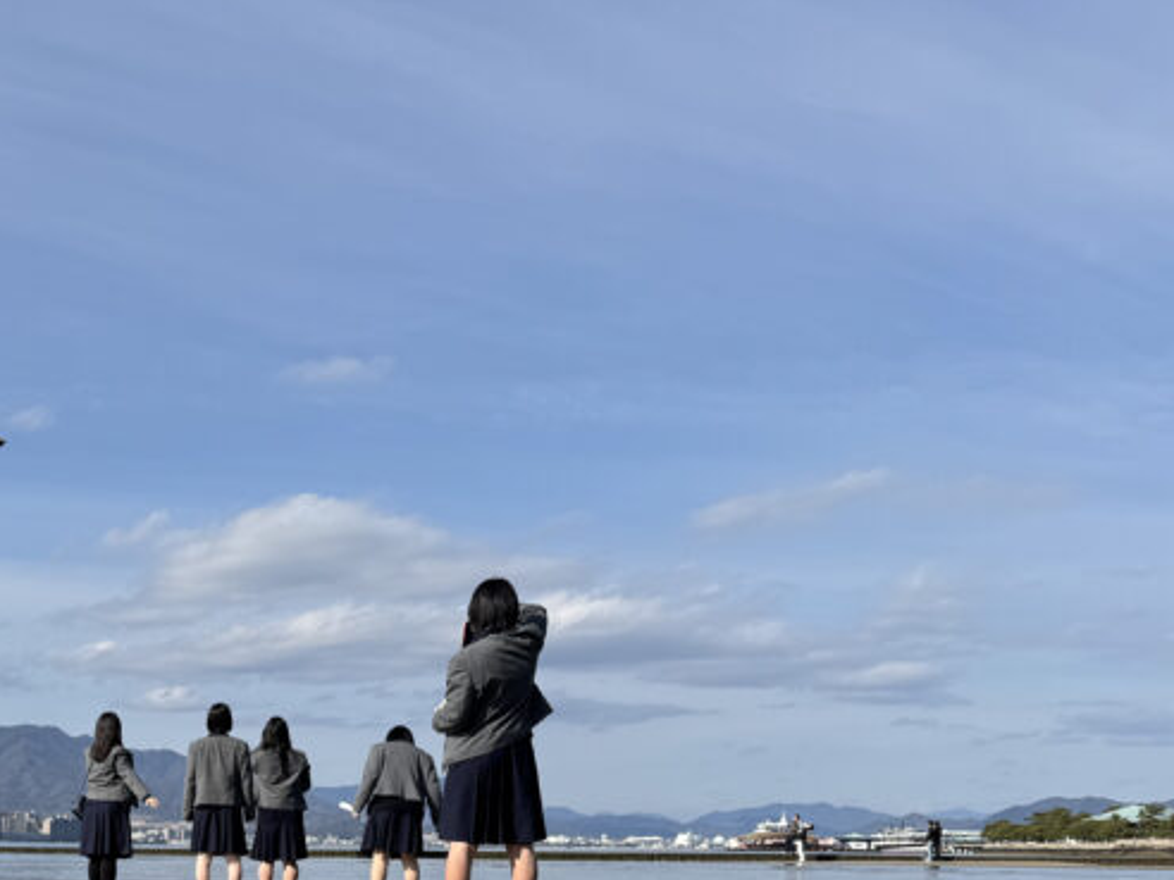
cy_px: 909
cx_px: 12
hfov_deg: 34.8
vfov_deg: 27.2
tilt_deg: -3.0
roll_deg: -0.4
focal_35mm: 50
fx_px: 1696
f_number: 1.78
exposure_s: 1/5348
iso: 80
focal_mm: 6.76
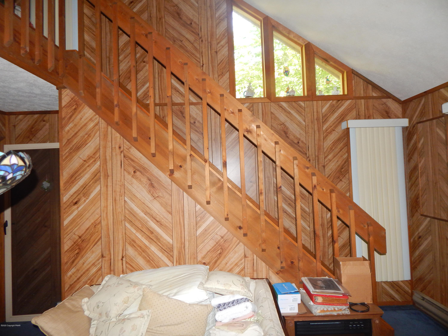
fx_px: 285
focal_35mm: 22
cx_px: 224
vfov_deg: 61.1
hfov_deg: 76.4
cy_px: 168
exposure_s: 1/30
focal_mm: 4
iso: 200
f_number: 3
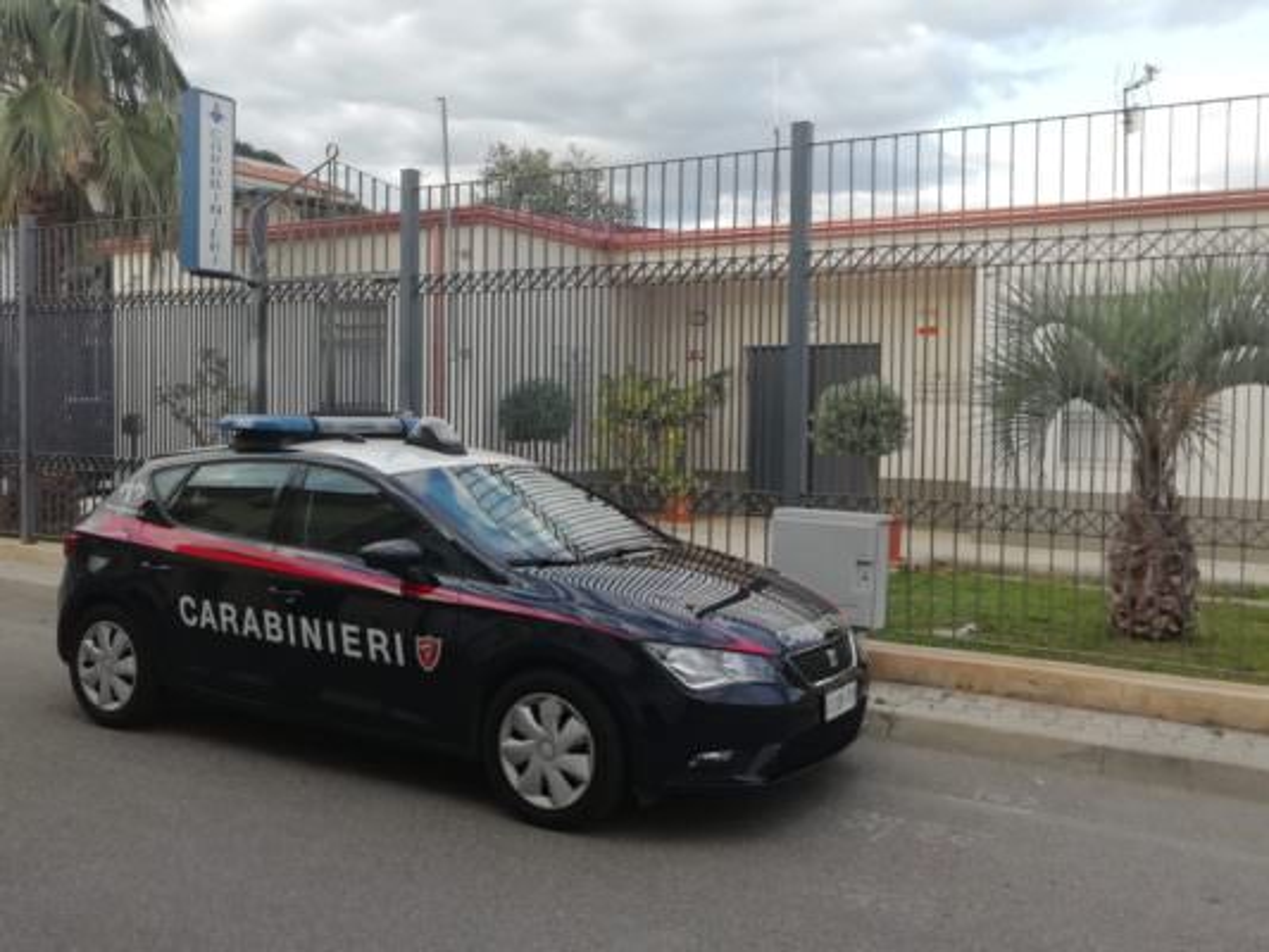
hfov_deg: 55.3
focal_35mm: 33
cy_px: 476
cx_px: 634
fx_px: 1210
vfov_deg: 43.0
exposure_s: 1/189
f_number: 2.2
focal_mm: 3.46
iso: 50
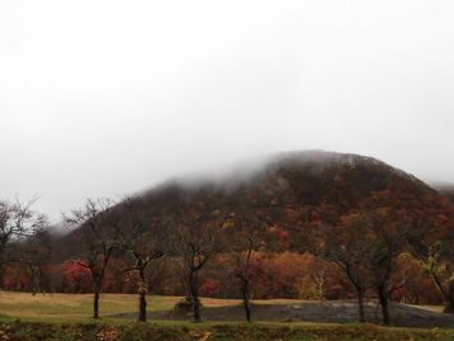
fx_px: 525
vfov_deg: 36.0
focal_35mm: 40
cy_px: 191
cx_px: 285
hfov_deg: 46.3
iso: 125
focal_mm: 4.98
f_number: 3.3
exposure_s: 1/100
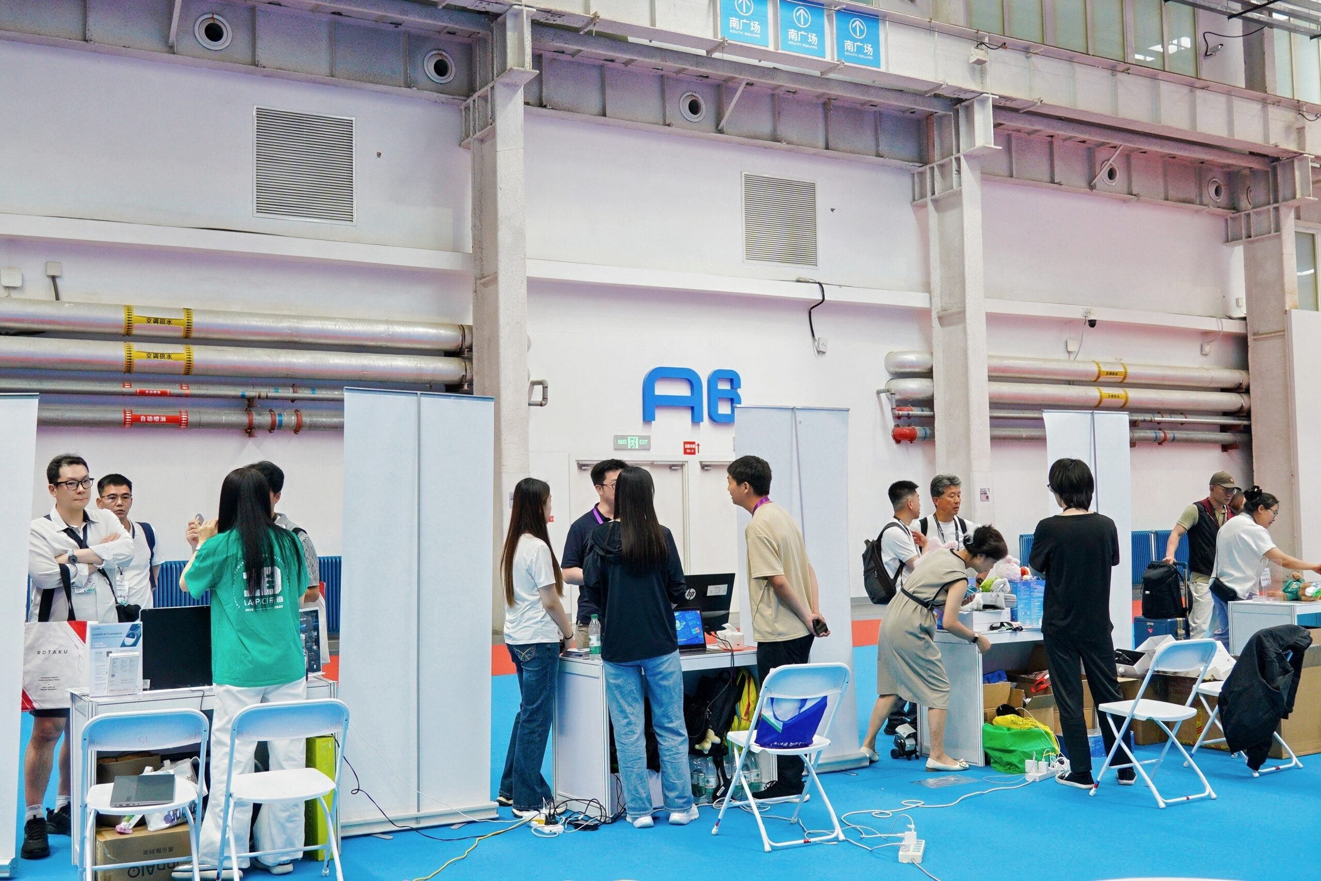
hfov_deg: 53.1
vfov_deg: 36.9
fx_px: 1321
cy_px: 440
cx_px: 660
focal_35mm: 36
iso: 1600
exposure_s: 1/125
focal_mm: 24
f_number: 4
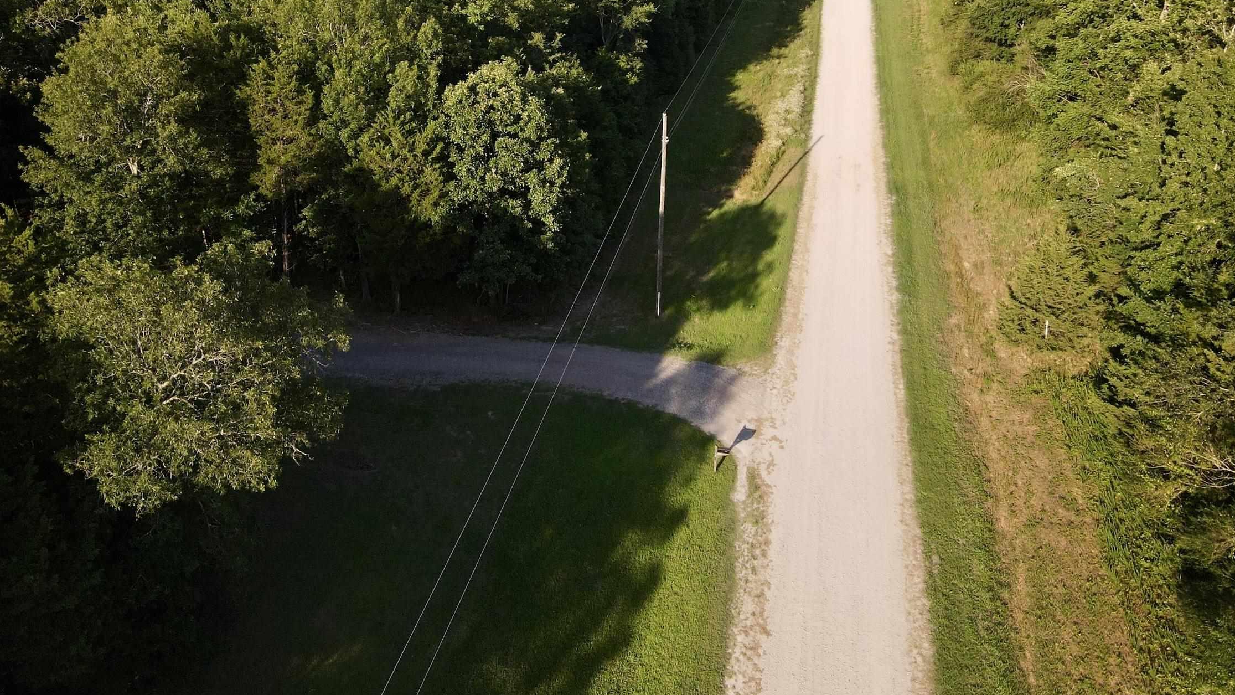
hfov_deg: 64.2
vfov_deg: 38.5
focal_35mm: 30
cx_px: 557
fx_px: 982
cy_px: 228
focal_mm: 4.5
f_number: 2.8
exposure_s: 1/15
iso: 320
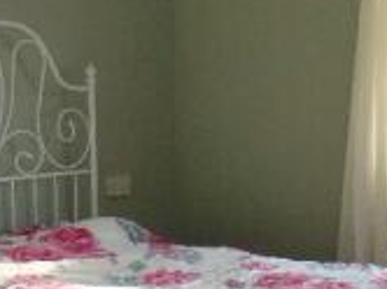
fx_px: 982
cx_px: 351
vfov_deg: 16.6
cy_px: 251
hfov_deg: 21.8
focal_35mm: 88
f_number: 3
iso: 80
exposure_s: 1/125
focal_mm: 4.5
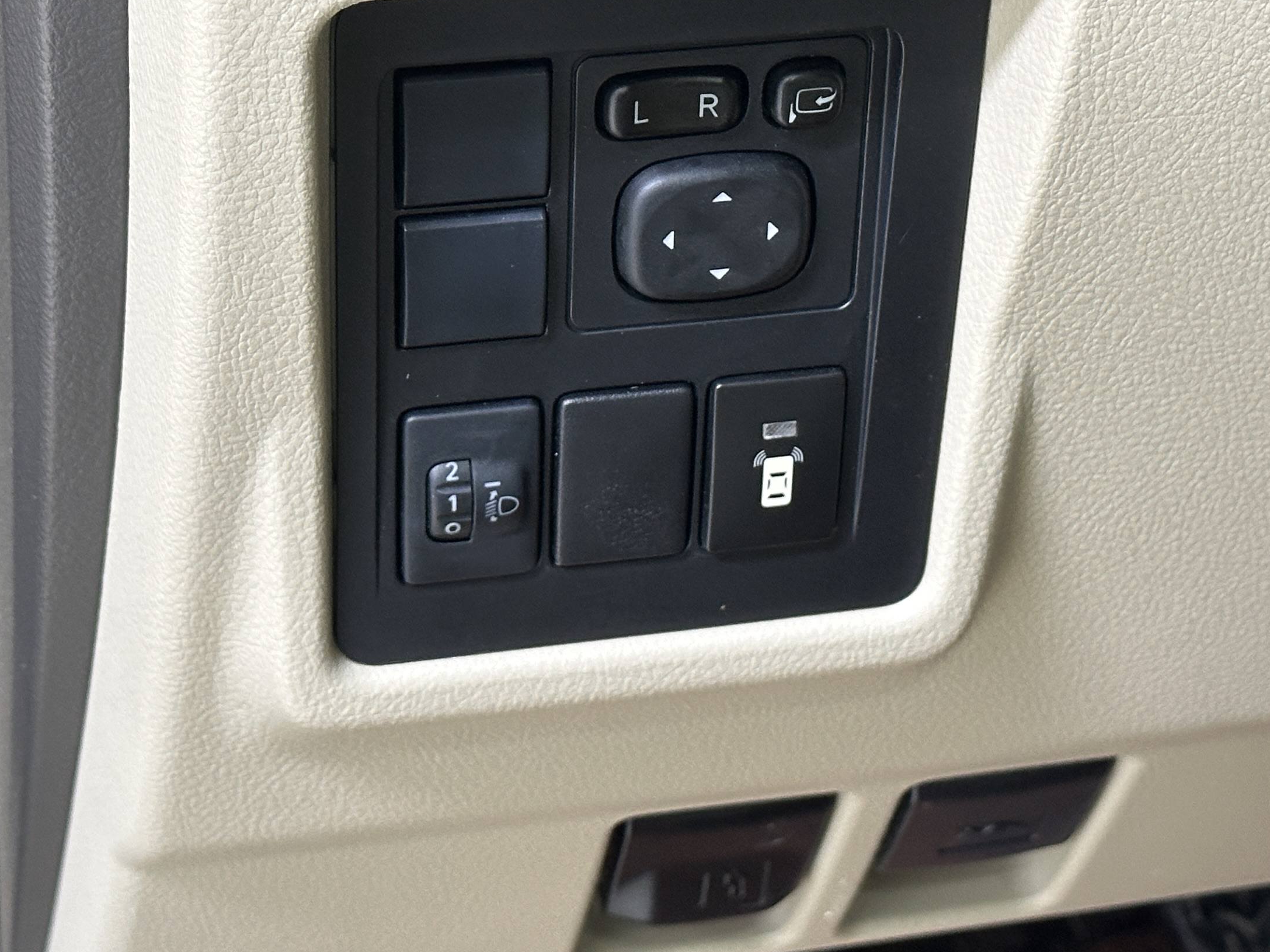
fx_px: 3265
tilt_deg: -20.5
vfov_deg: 16.5
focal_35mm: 89
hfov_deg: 22.0
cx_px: 670
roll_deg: -0.2
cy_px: 288
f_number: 1.78
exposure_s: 1/34
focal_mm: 6.86
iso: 320
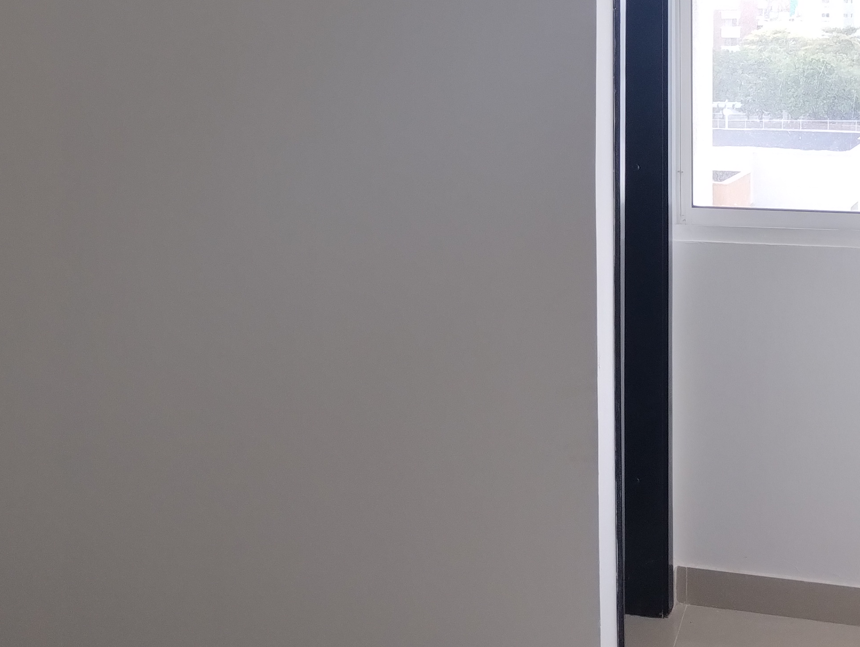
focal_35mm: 59
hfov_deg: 32.6
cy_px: 66
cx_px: 356
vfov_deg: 24.2
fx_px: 1468
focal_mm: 4.27
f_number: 1.8
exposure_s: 1/60
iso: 150
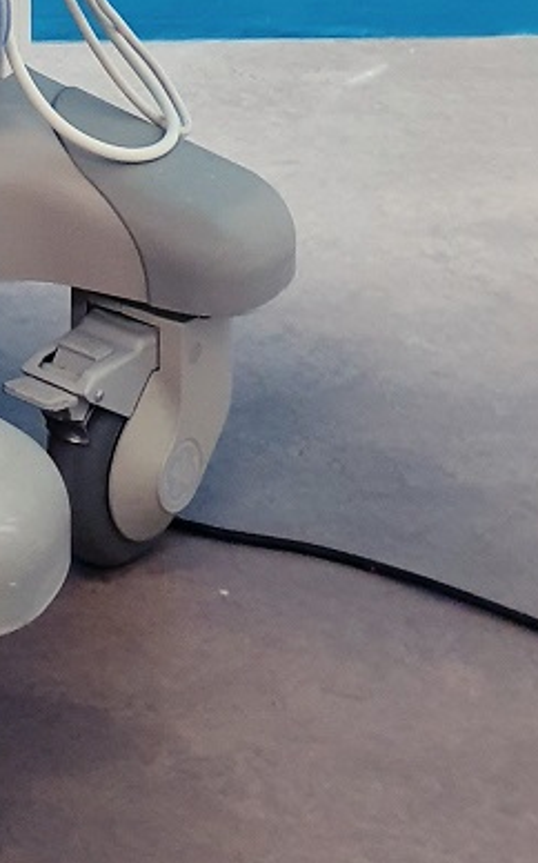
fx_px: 2021
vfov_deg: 20.9
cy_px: -387
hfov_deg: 14.0
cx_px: -327
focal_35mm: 86
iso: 320
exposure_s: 1/50
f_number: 2.4
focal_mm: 4.3
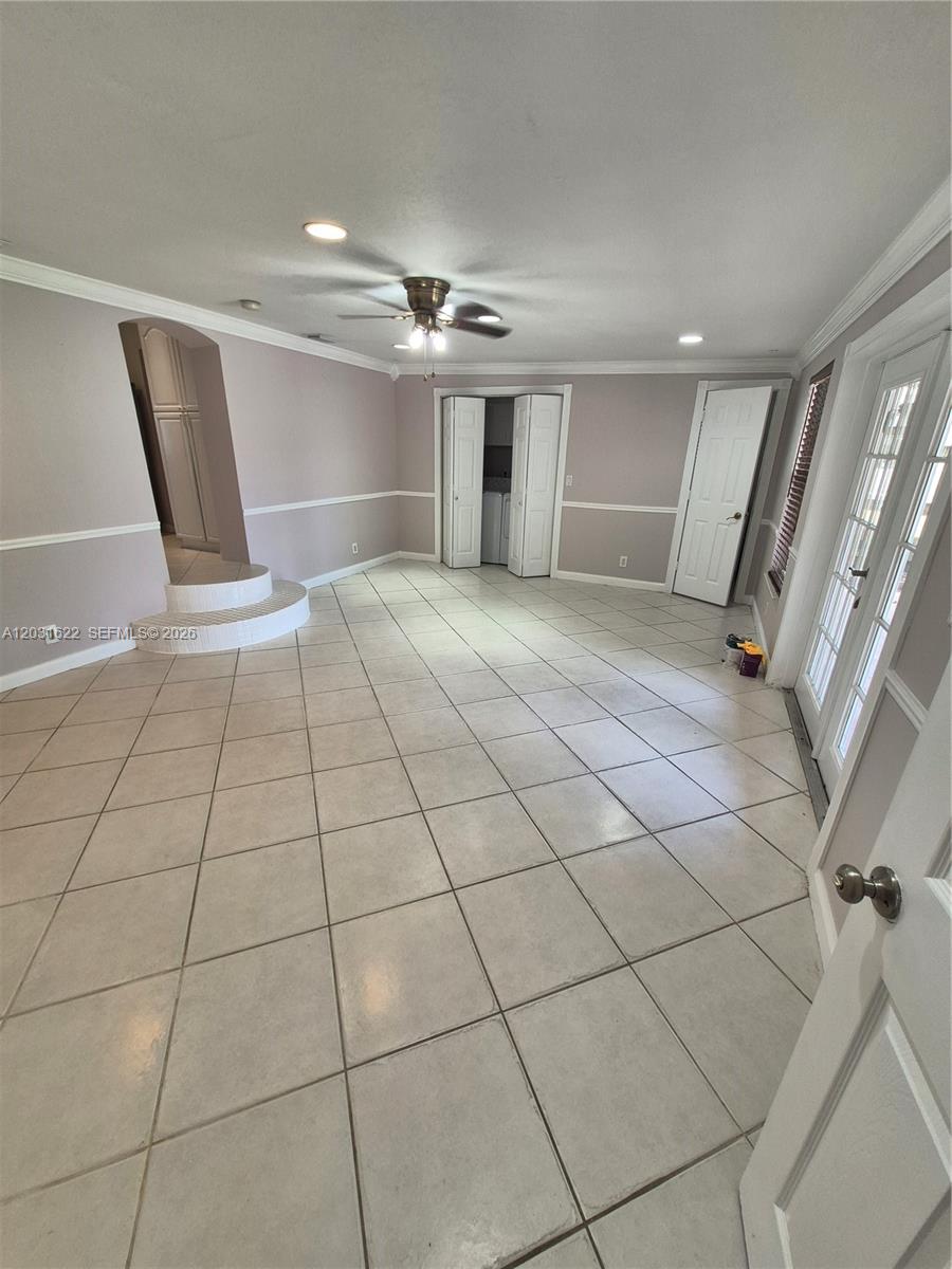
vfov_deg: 106.2
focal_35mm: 13
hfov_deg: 89.9
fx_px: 477
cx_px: 476
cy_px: 634
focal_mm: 1.74
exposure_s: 1/60
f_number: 2.2
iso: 80
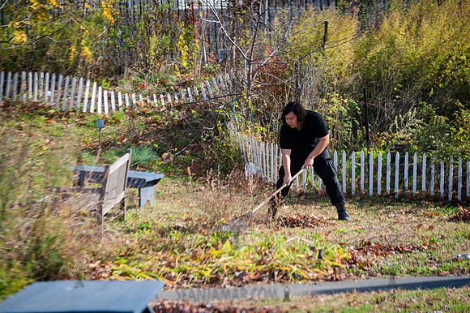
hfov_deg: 13.7
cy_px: 156
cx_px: 235
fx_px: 1957
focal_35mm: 150
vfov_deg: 9.1
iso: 1000
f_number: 5.6
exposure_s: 1/640
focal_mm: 150
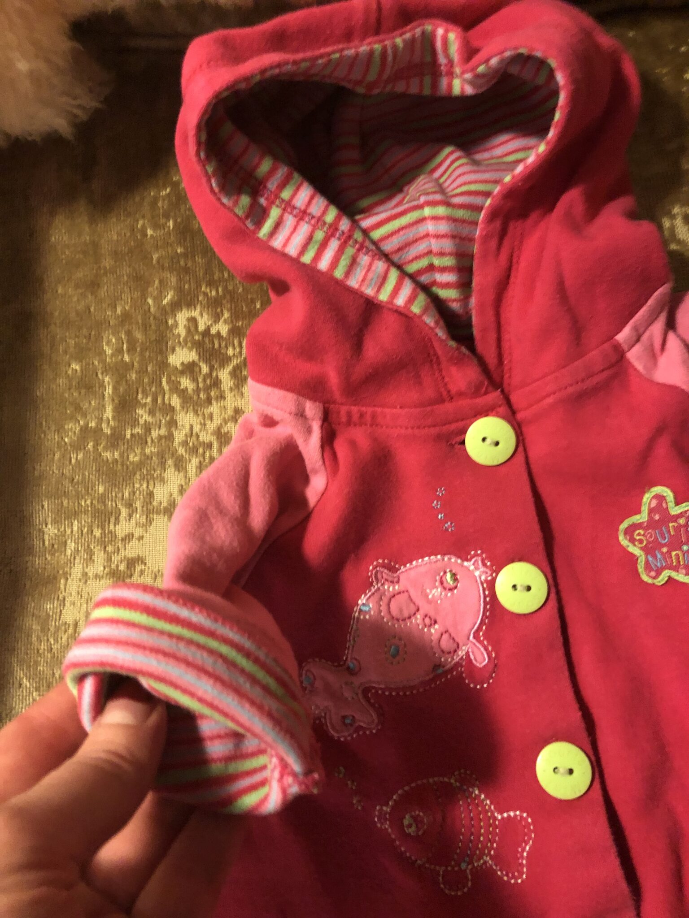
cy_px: 459
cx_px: 344
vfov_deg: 63.4
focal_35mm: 28
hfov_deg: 49.7
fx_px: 743
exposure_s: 1/6
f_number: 1.8
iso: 80
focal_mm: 3.99
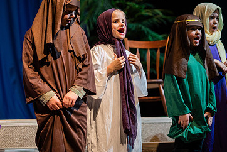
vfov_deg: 10.1
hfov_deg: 15.1
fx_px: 858
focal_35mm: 136
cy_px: 43
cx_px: 102
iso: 500
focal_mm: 85
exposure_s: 1/250
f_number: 2.8
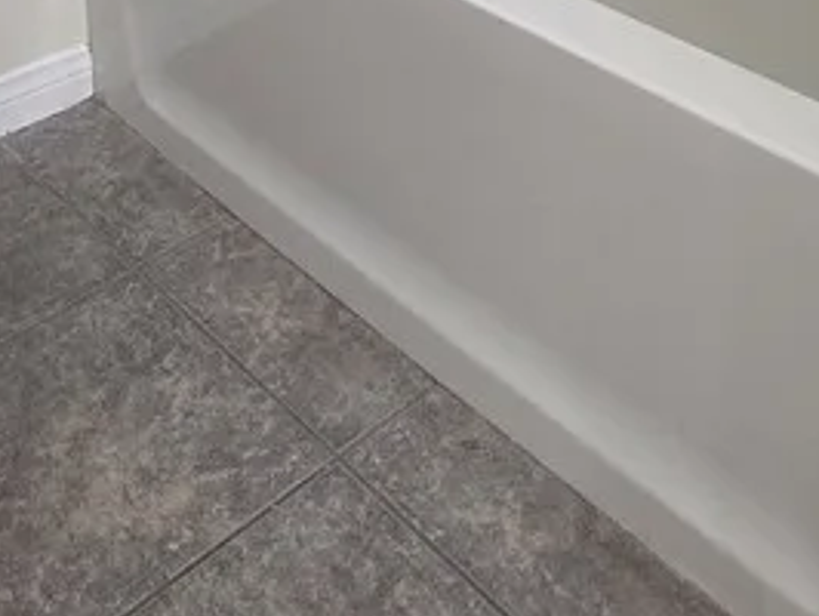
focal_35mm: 50
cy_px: -431
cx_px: 339
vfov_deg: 21.5
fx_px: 1184
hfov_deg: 38.0
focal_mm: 2.2
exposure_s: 1/60
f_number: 2.2
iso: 200
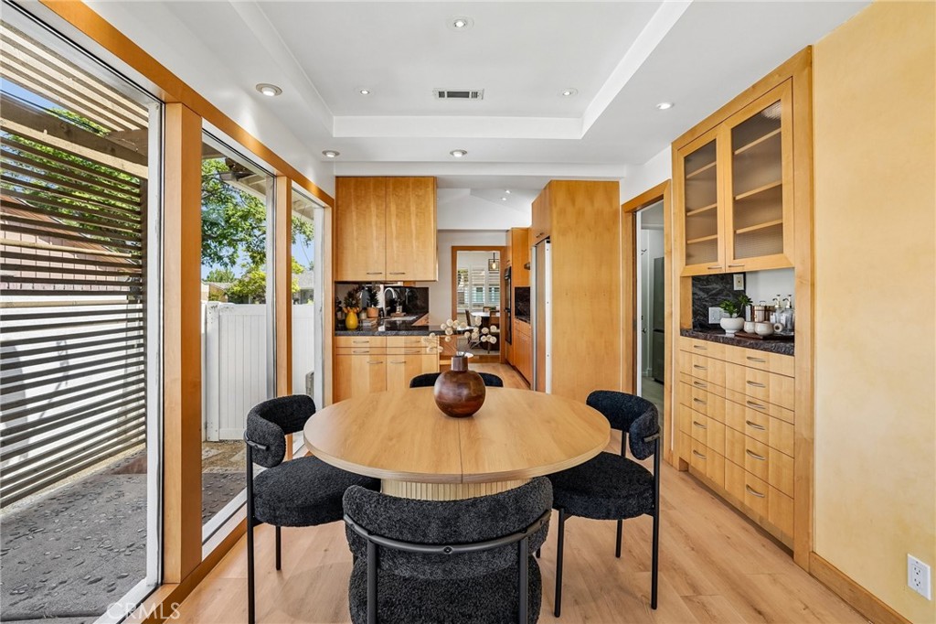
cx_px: 468
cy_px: 312
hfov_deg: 96.8
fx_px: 416
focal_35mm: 16
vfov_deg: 73.7
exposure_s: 1/30
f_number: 8
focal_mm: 16
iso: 400
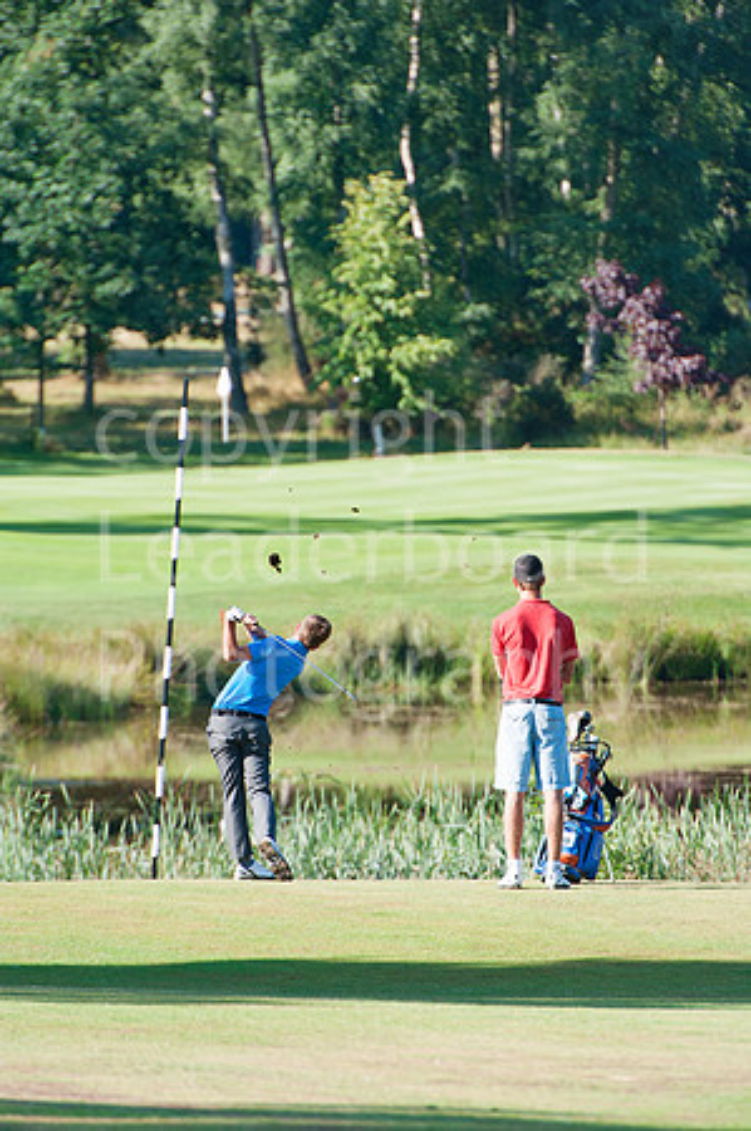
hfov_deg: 3.4
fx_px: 12545
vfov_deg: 5.2
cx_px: 376
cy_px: 566
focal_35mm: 400
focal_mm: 400
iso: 1000
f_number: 8
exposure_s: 1/1000
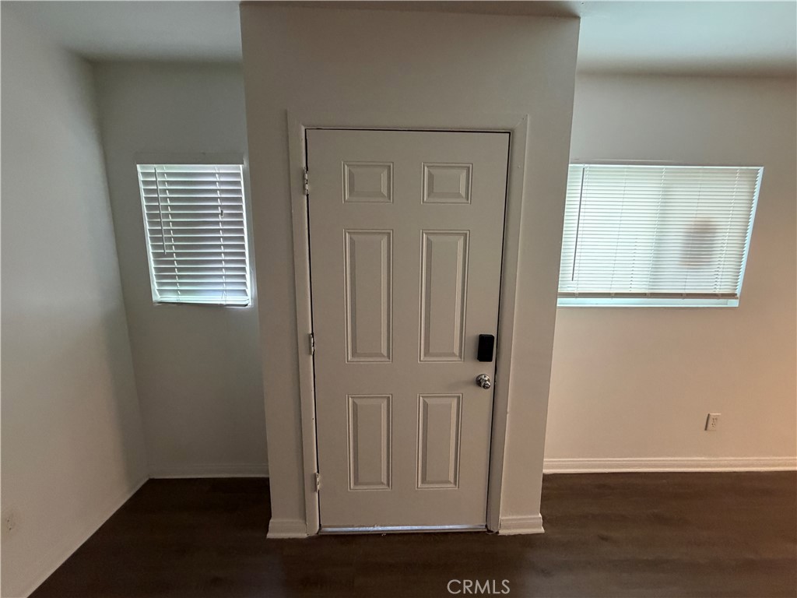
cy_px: 299
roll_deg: -0.2
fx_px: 322
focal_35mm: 14
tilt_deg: -9.1
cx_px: 398
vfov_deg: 85.7
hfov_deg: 102.1
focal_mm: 2.22
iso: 400
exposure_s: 1/60
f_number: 2.2
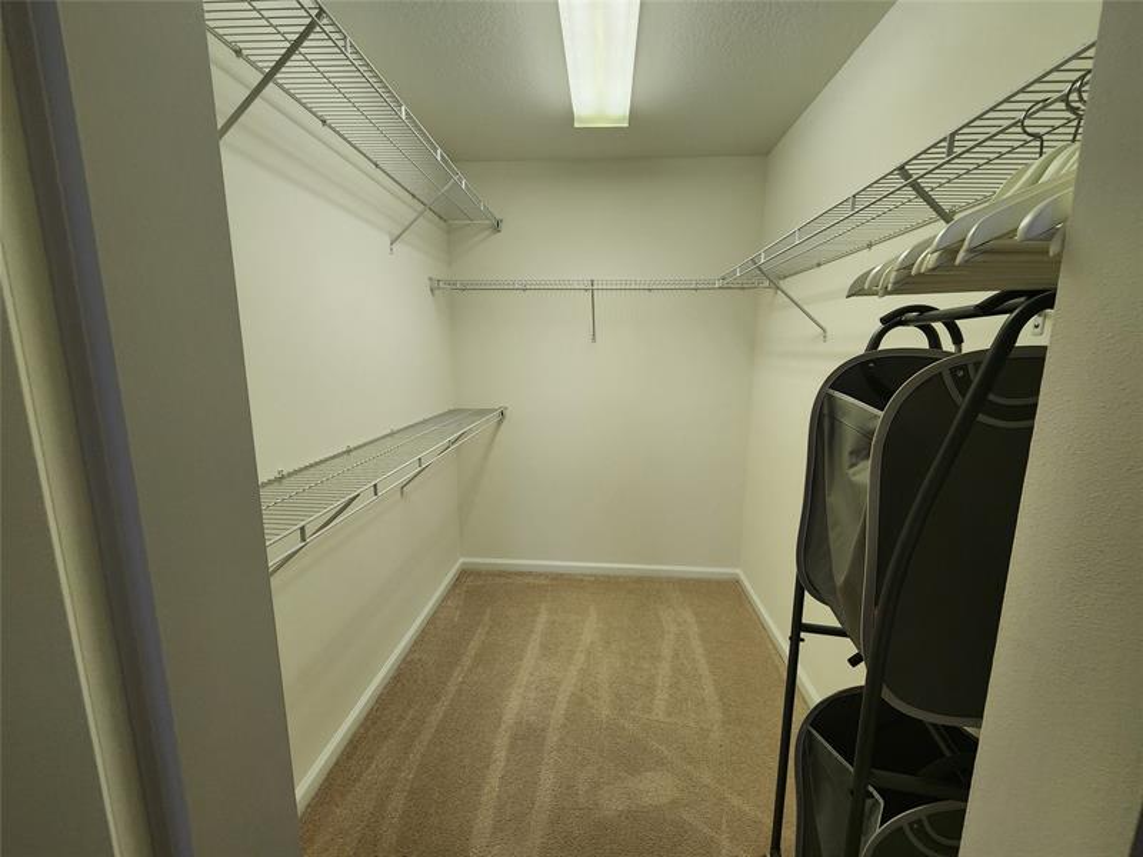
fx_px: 429
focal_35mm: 13
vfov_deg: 89.9
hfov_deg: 106.2
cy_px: 428
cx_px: 572
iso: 200
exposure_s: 1/60
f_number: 2.2
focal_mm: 2.2
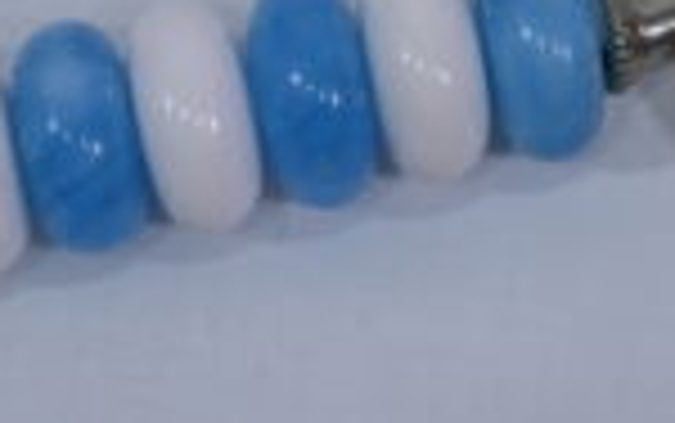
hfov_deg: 11.9
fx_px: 3222
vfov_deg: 7.5
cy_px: -20
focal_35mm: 175
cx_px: 518
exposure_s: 1/125
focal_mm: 43
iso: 640
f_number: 10
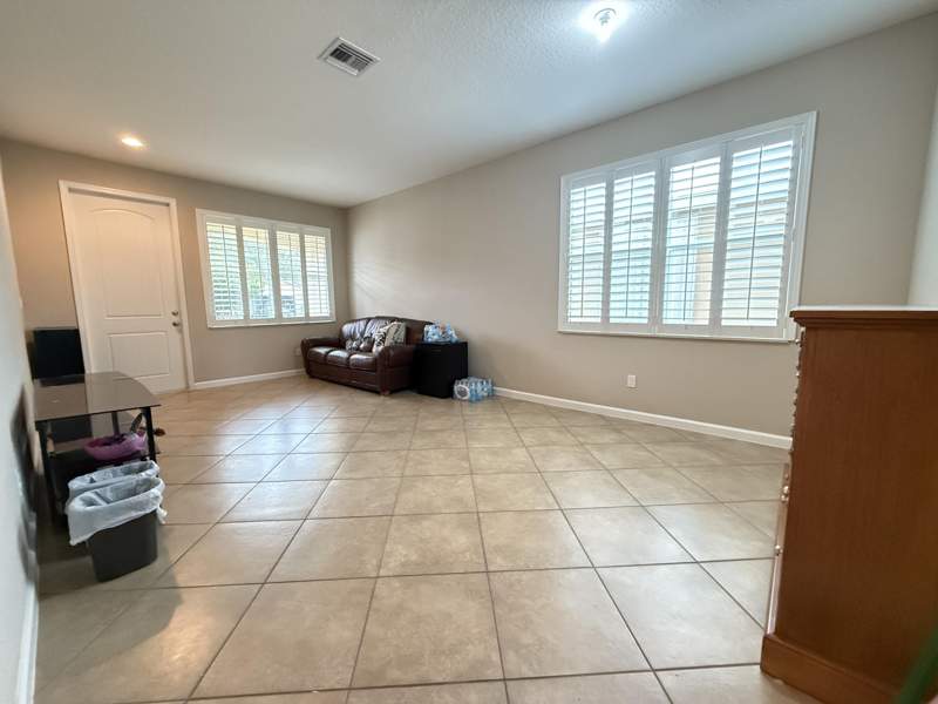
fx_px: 379
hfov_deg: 102.1
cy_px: 352
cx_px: 469
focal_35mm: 14
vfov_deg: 85.7
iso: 1000
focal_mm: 2.22
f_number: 2.2
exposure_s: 1/60
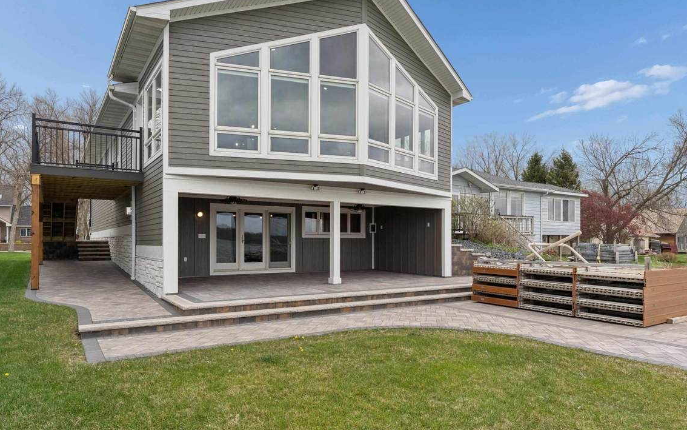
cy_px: 234
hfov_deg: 76.5
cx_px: 337
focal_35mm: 23
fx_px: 436
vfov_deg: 52.4
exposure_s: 1/200
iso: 160
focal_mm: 13.5
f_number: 8
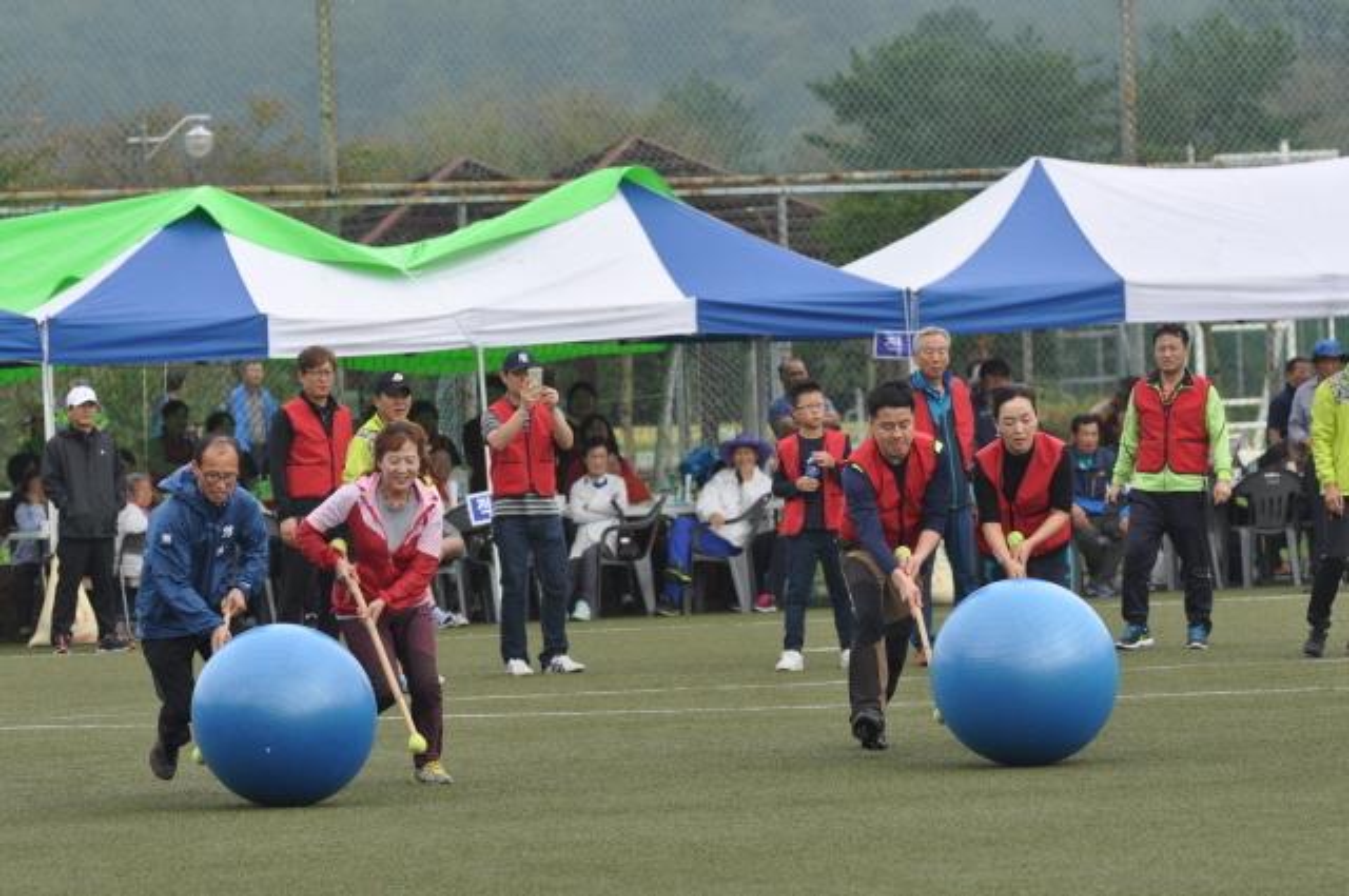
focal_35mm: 218
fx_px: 8140
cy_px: 448
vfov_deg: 6.3
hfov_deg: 9.5
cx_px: 674
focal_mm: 145
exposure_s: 1/1600
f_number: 5
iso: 400
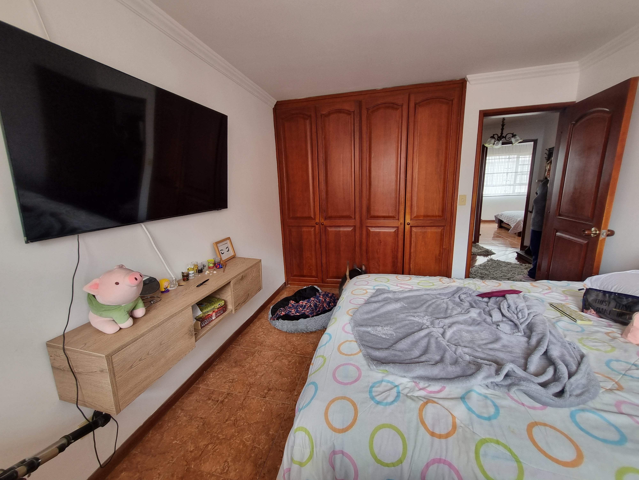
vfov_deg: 89.9
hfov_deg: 106.2
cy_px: 240
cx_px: 320
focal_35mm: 13
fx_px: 240
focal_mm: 1.74
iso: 100
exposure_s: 1/60
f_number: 2.2
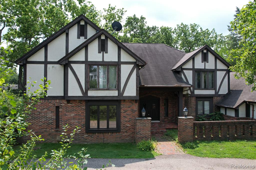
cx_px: 128
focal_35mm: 22
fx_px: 156
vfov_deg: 57.2
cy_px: 85
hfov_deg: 78.6
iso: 100
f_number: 2.8
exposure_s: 1/1000
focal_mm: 8.38
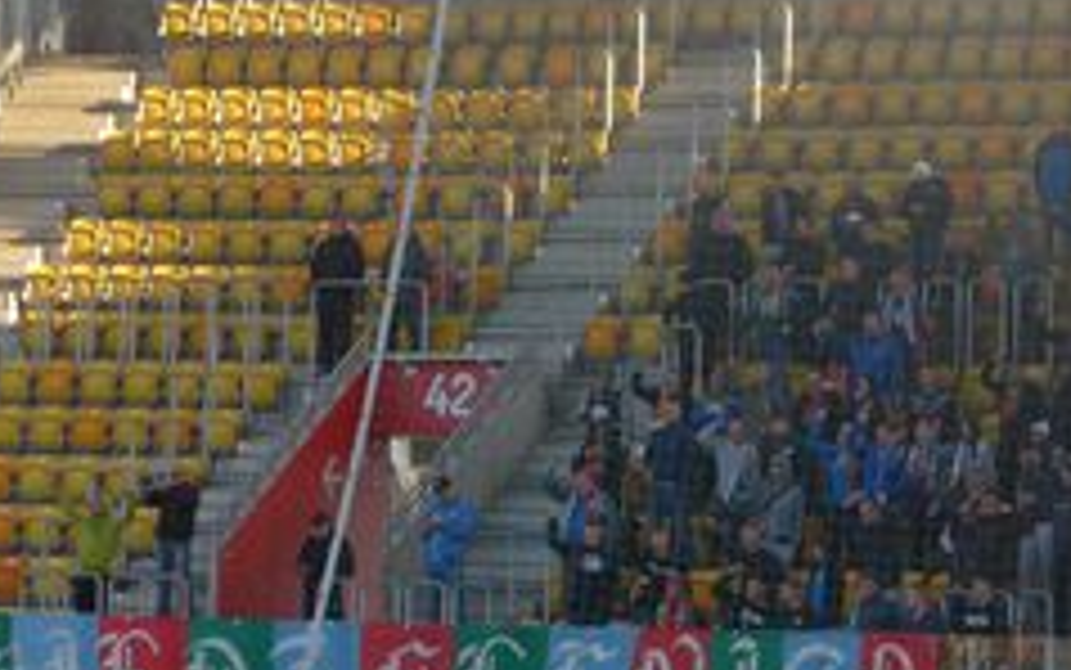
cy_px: 542
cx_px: 716
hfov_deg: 9.6
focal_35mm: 218
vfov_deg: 6.0
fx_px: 6366
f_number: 4.5
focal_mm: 17
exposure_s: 1/80
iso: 100
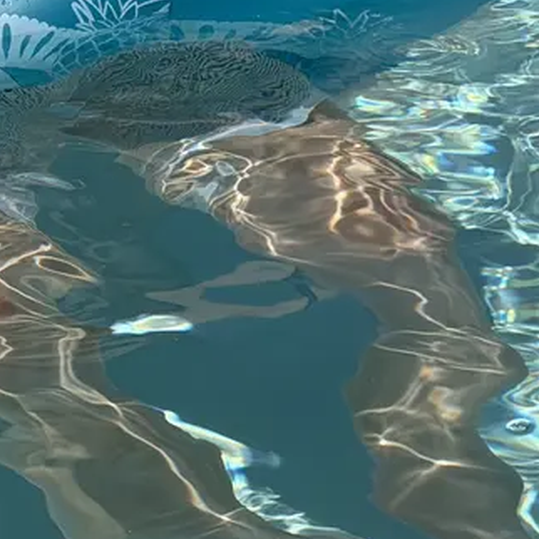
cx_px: 45
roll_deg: +3.6
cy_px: -142
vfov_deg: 10.8
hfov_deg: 11.0
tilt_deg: -11.4
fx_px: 2783
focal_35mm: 158
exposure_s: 1/13333
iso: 64
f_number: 1.78
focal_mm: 6.76
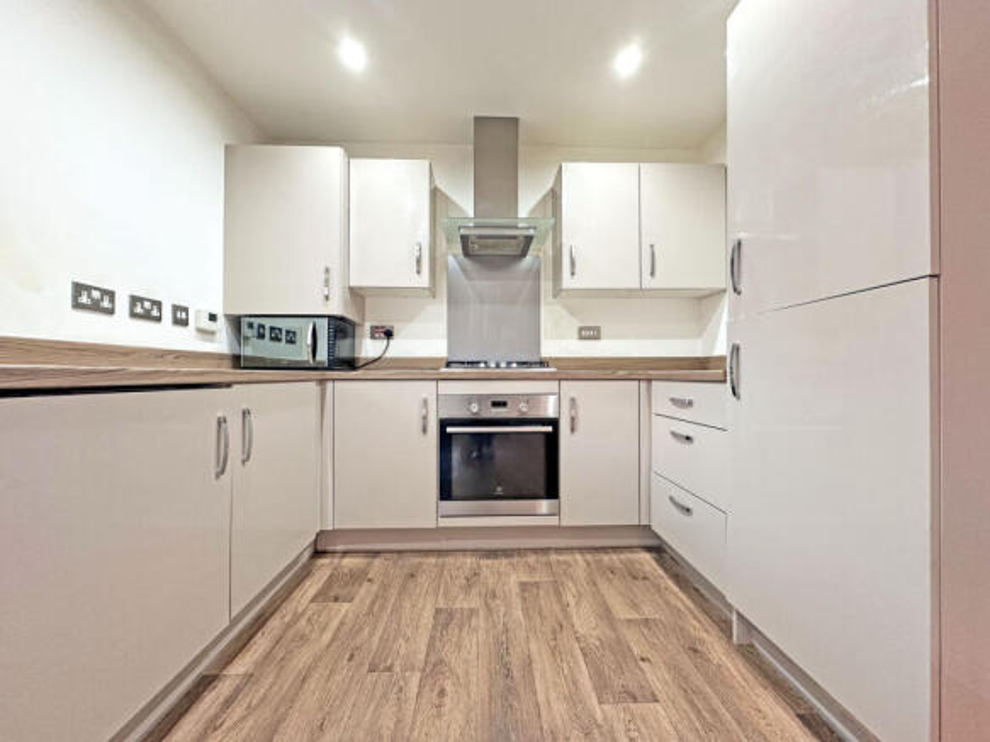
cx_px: 495
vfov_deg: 85.7
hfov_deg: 102.1
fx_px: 400
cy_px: 371
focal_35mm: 14
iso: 200
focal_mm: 2.22
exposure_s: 1/50
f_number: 2.2
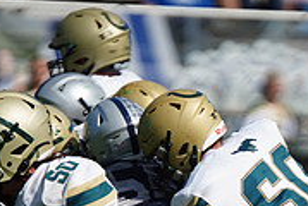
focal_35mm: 970
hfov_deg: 2.1
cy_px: 226
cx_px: 225
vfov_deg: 1.4
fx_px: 8313
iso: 400
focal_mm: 300
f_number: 2.8
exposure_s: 1/8000
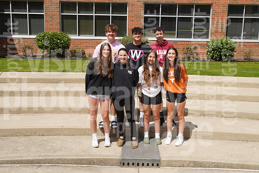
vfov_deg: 30.9
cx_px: 130
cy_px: 86
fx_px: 313
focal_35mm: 44
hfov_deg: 45.0
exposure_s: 1/125
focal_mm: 29
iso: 100
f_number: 11
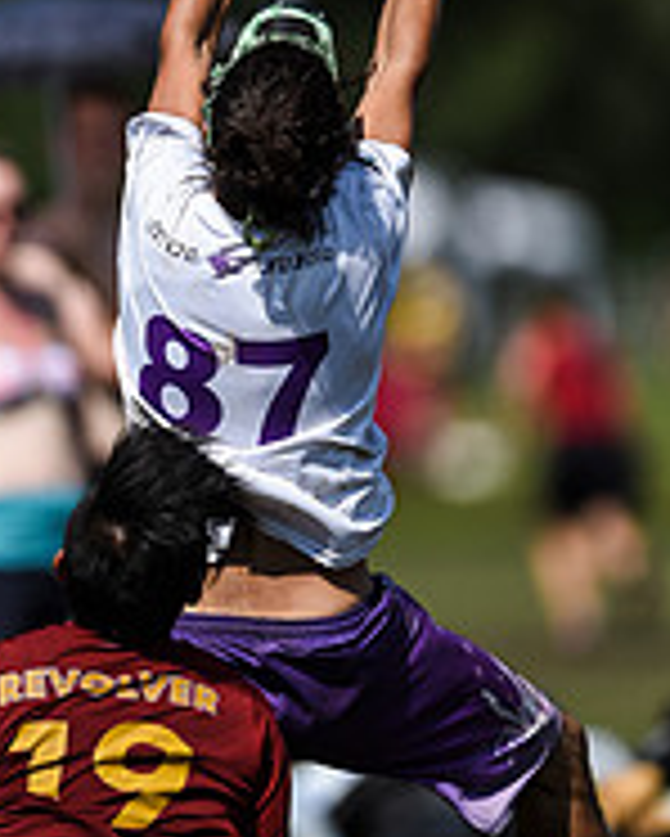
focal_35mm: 908
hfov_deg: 1.7
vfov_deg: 2.1
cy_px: 225
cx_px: 137
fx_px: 22488
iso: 200
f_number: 2.8
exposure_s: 1/8000
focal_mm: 400
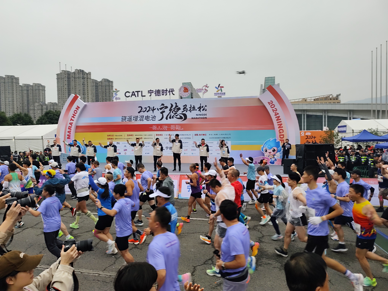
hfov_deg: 73.9
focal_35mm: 23
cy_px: 146
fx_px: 258
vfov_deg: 58.9
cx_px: 194
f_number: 1.65
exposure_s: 1/100
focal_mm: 6.14
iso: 64
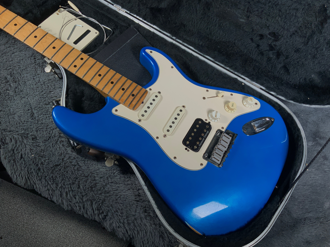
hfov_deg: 61.7
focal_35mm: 29
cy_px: 124
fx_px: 276
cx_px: 165
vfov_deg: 48.2
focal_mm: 3
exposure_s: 1/156
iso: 20
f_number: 1.8
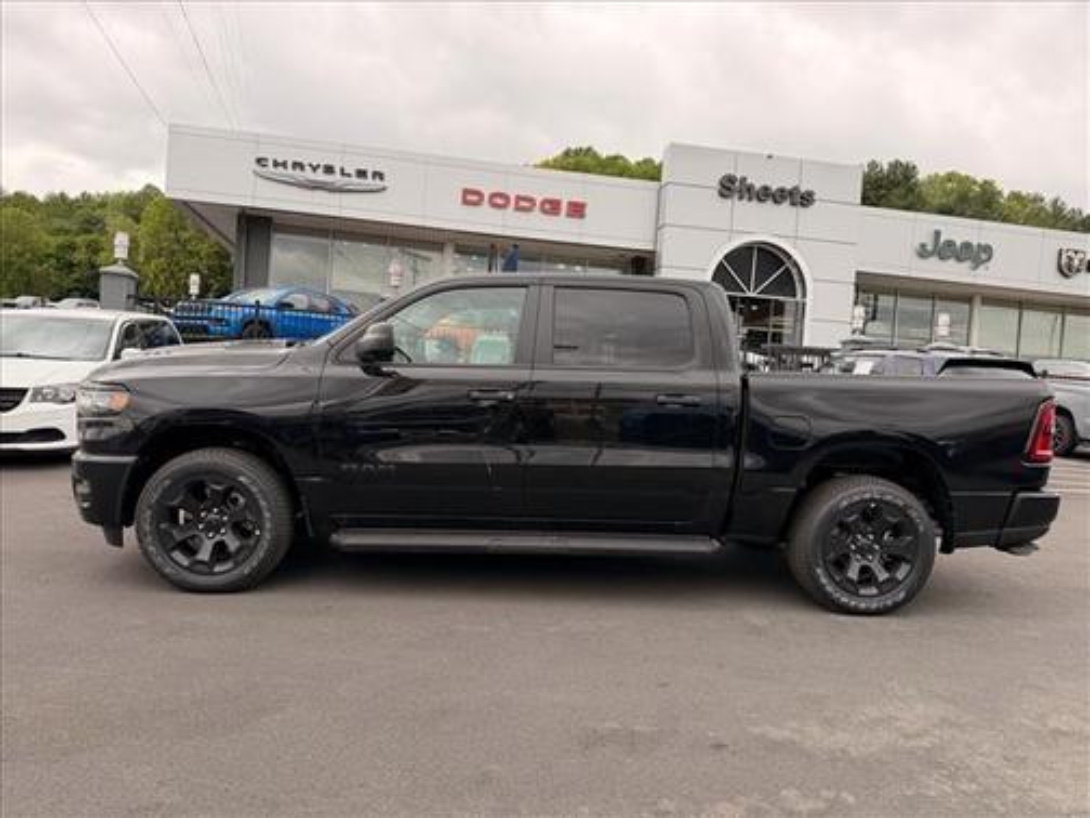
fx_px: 756
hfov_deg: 71.6
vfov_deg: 56.8
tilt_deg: +2.3
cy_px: 409
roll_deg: -1.3
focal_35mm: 24
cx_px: 545
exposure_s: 1/796
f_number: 1.78
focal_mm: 6.76
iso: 100
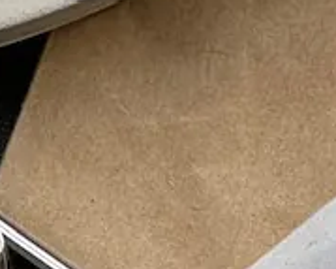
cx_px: 205
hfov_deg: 3.6
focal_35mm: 537
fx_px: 5337
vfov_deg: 2.9
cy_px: 679
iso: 25
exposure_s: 1/99
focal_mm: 9
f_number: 2.8
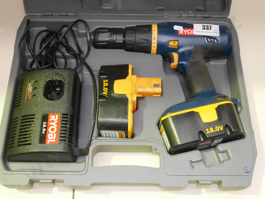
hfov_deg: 42.9
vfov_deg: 32.9
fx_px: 337
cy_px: 100
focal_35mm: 44
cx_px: 132
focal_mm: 22
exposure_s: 1/60
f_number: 4.9
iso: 3200
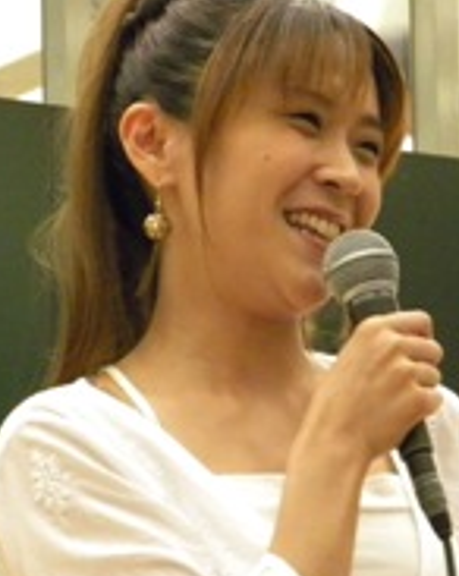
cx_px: 212
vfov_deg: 6.4
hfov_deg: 5.1
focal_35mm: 304
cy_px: 297
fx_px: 5171
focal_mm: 26.8
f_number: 5
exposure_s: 1/32.8
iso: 800
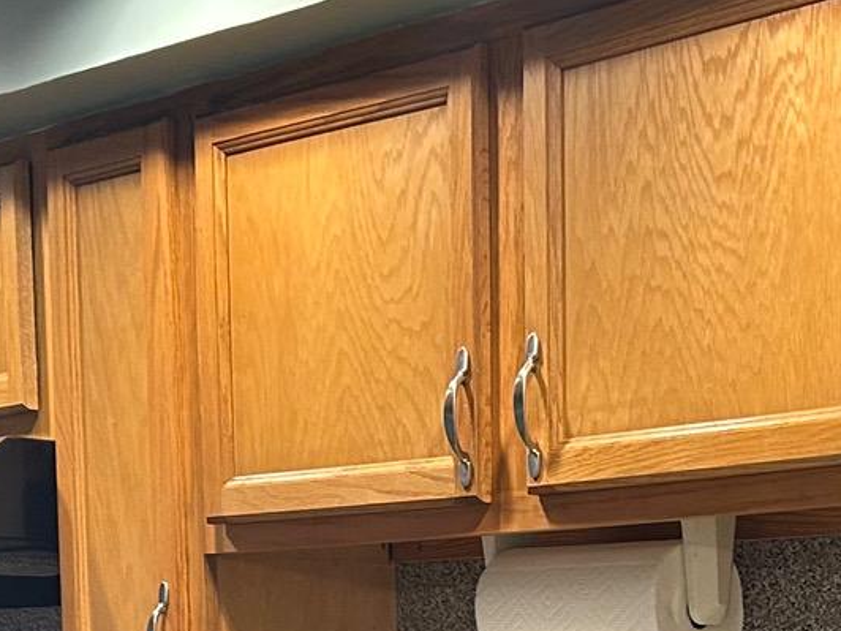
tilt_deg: -7.4
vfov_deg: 13.6
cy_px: 1060
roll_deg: -0.4
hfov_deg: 19.4
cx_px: 689
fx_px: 2430
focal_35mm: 100
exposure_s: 1/60
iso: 125
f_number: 1.5
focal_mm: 5.7
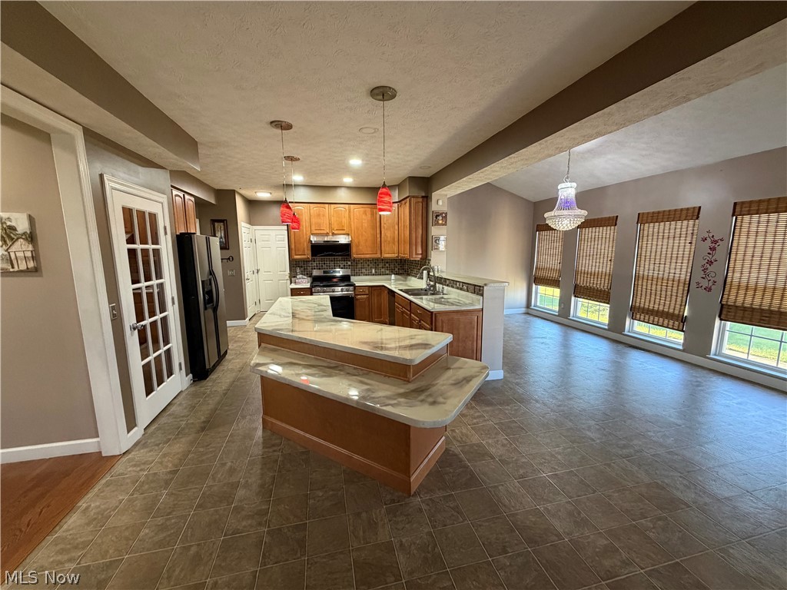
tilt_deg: -8.0
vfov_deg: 85.7
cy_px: 295
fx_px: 318
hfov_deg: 102.1
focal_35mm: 14
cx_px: 394
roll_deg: +0.7
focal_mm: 2.22
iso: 400
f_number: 2.2
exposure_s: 1/60
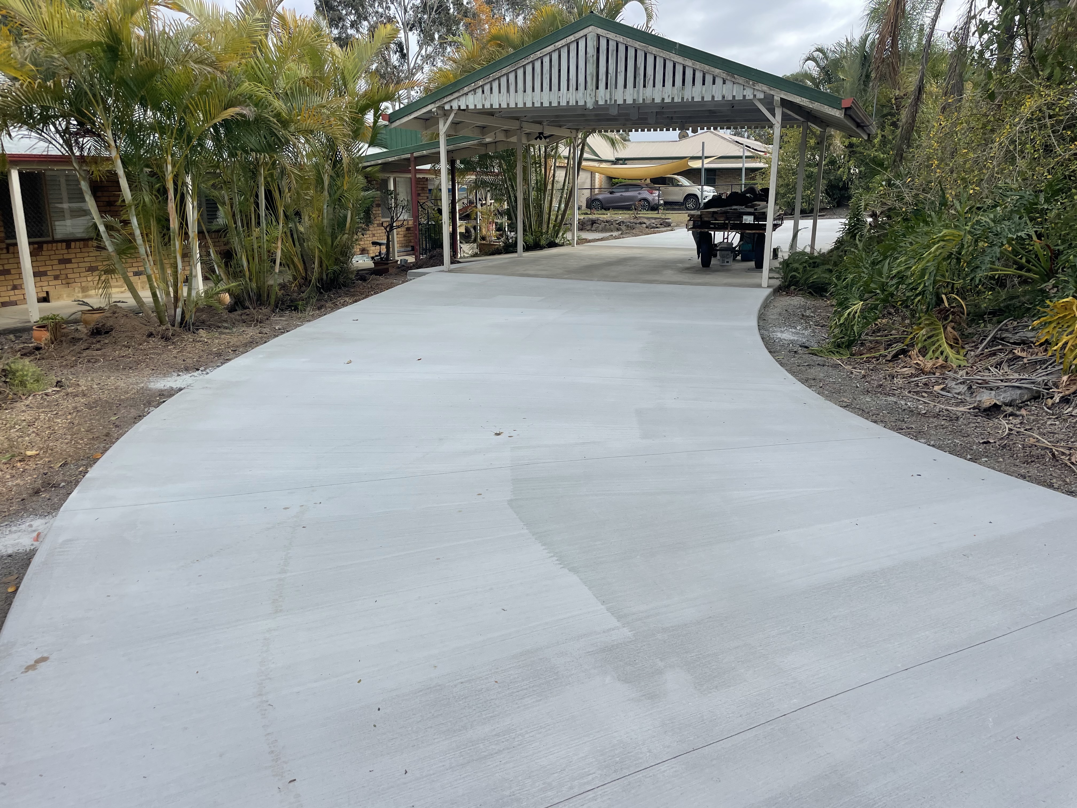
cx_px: 538
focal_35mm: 26
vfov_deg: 53.1
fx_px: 809
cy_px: 404
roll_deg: +0.2
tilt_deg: -16.4
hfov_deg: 67.3
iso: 32
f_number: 1.6
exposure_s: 1/2020
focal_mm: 4.2
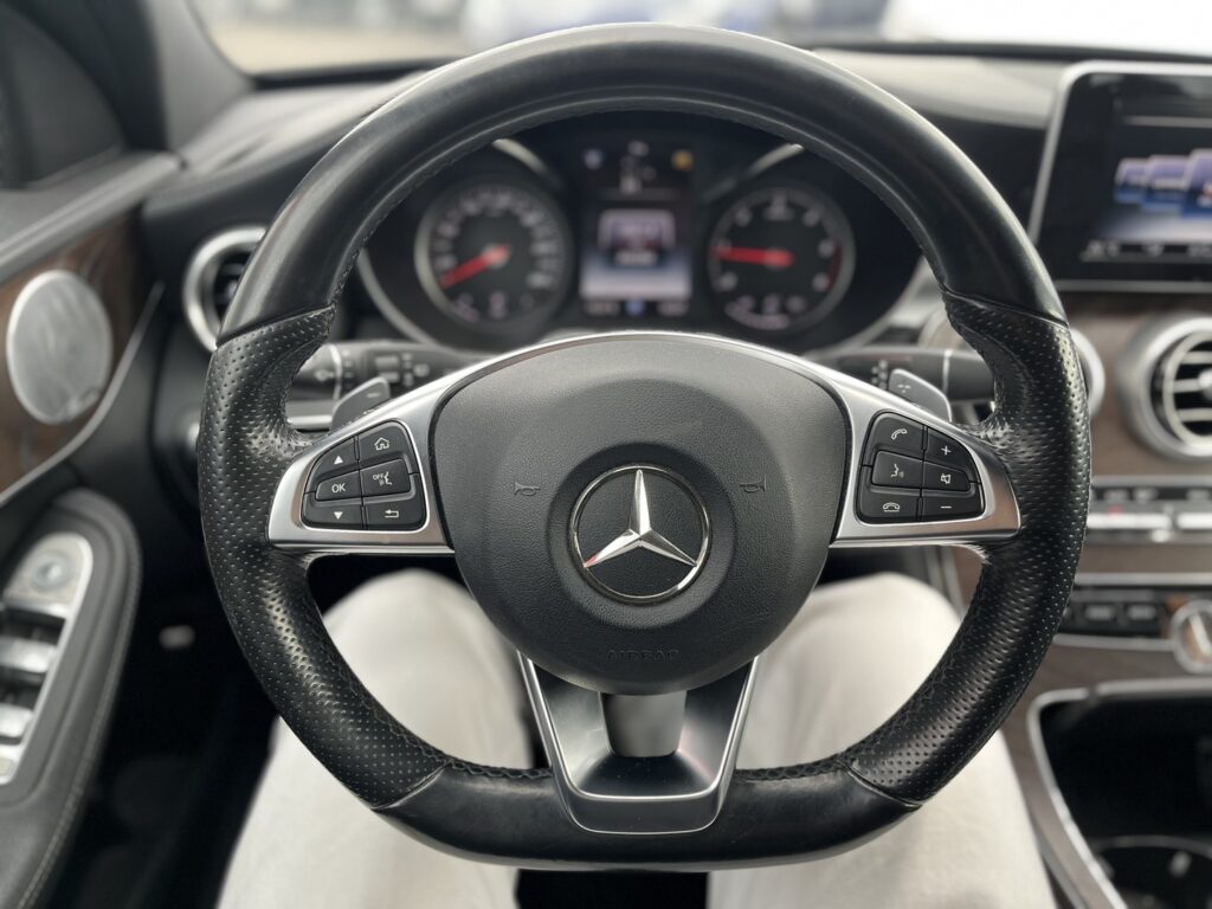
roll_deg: +1.5
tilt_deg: -29.9
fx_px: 910
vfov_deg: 53.1
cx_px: 606
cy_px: 454
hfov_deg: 67.3
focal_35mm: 26
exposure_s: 1/121
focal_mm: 5.1
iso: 80
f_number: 1.6
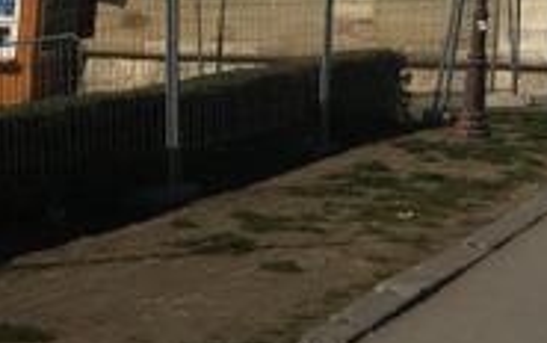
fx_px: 1985
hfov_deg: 14.3
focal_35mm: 133
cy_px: -405
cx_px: 893
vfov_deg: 9.1
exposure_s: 1/2404
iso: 25
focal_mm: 4.15
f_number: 2.2
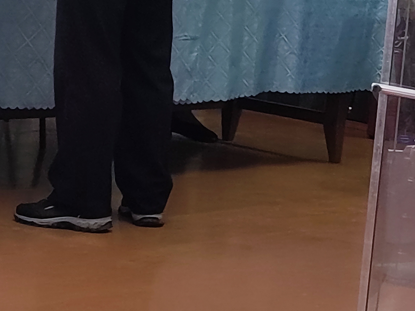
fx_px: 1906
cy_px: -160
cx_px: 433
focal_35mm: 159
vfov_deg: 9.1
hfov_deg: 12.3
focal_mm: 4.71
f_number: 1.79
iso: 59
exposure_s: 1/50
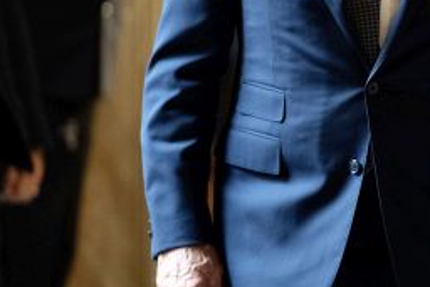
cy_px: -3
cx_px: 561
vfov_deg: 3.6
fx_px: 4625
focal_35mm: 387
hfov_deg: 5.3
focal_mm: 124
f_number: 2.8
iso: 3200
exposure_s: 1/250
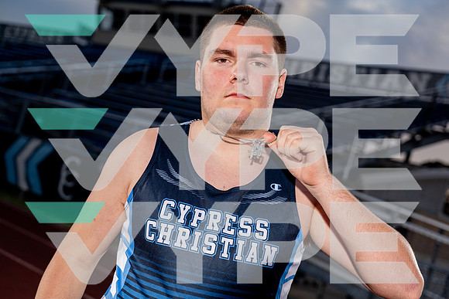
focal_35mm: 53
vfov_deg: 25.5
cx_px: 224
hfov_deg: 37.5
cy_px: 150
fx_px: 661
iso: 100
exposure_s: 1/250
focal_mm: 53
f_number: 4
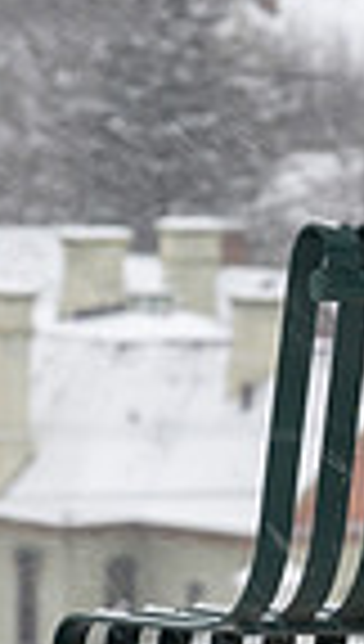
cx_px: 566
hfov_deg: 1.5
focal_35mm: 826
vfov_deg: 2.6
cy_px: 304
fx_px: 14098
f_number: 8
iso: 100
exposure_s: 1/50
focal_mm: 130
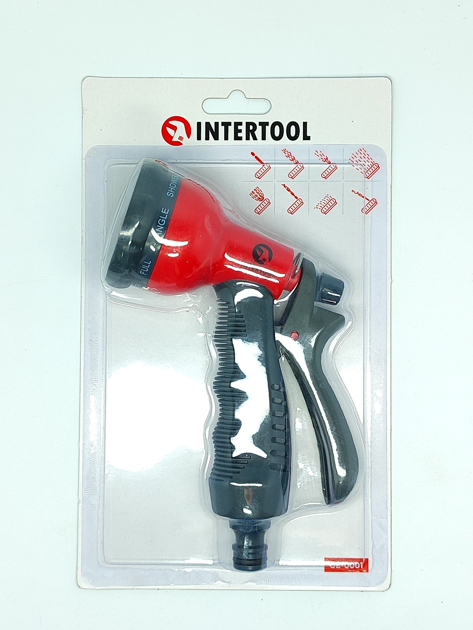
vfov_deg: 71.6
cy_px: 315
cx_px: 236
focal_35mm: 24
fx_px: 437
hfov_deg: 56.8
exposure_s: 1/160
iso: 160
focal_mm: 5.89
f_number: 1.89
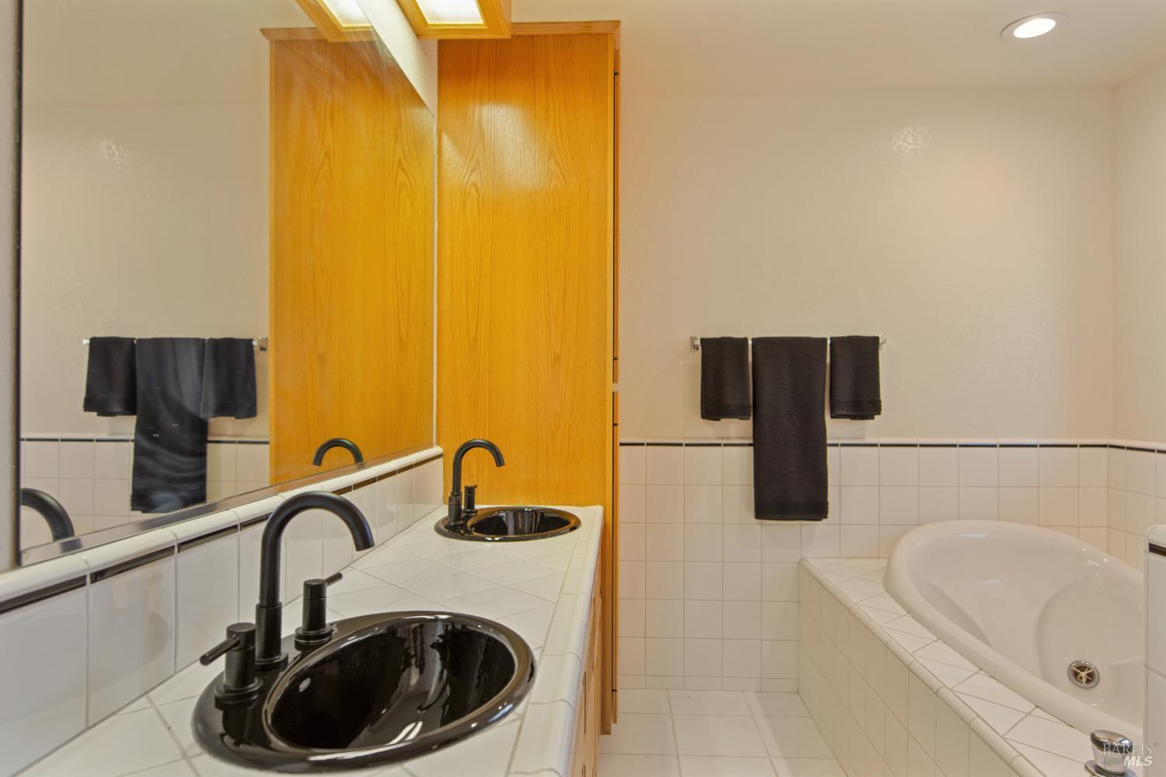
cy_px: 388
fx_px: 680
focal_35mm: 21
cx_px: 583
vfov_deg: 59.5
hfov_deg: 81.2
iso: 100
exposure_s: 1/50
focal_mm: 14
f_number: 3.5
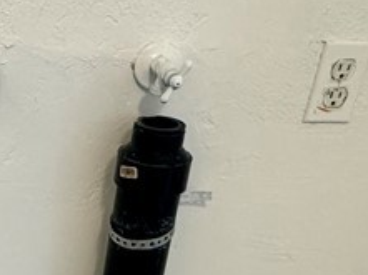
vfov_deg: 21.6
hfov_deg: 27.2
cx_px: -42
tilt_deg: -31.4
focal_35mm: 65
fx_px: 690
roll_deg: -1.1
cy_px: 283
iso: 250
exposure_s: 1/120
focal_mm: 2.22
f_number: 2.2
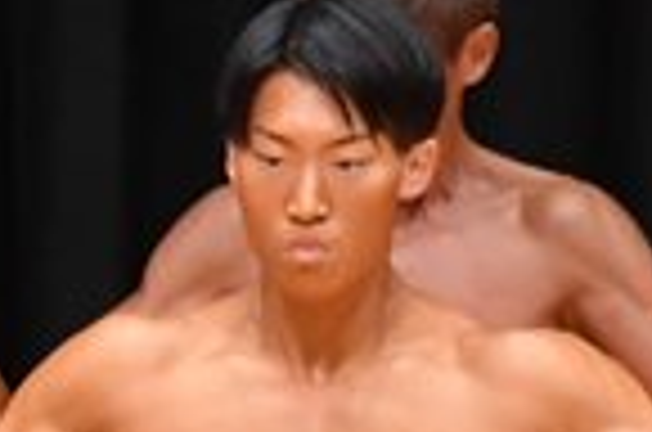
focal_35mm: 1448
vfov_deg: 0.9
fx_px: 26167
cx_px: 47
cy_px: 904
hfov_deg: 1.4
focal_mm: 180
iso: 5000
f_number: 5.6
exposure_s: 1/400
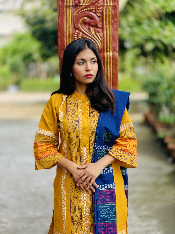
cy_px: 117
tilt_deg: -6.8
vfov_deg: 36.8
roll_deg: +1.1
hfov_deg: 28.0
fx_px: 351
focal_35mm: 52
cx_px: 88
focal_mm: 6
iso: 32
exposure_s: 1/959
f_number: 2
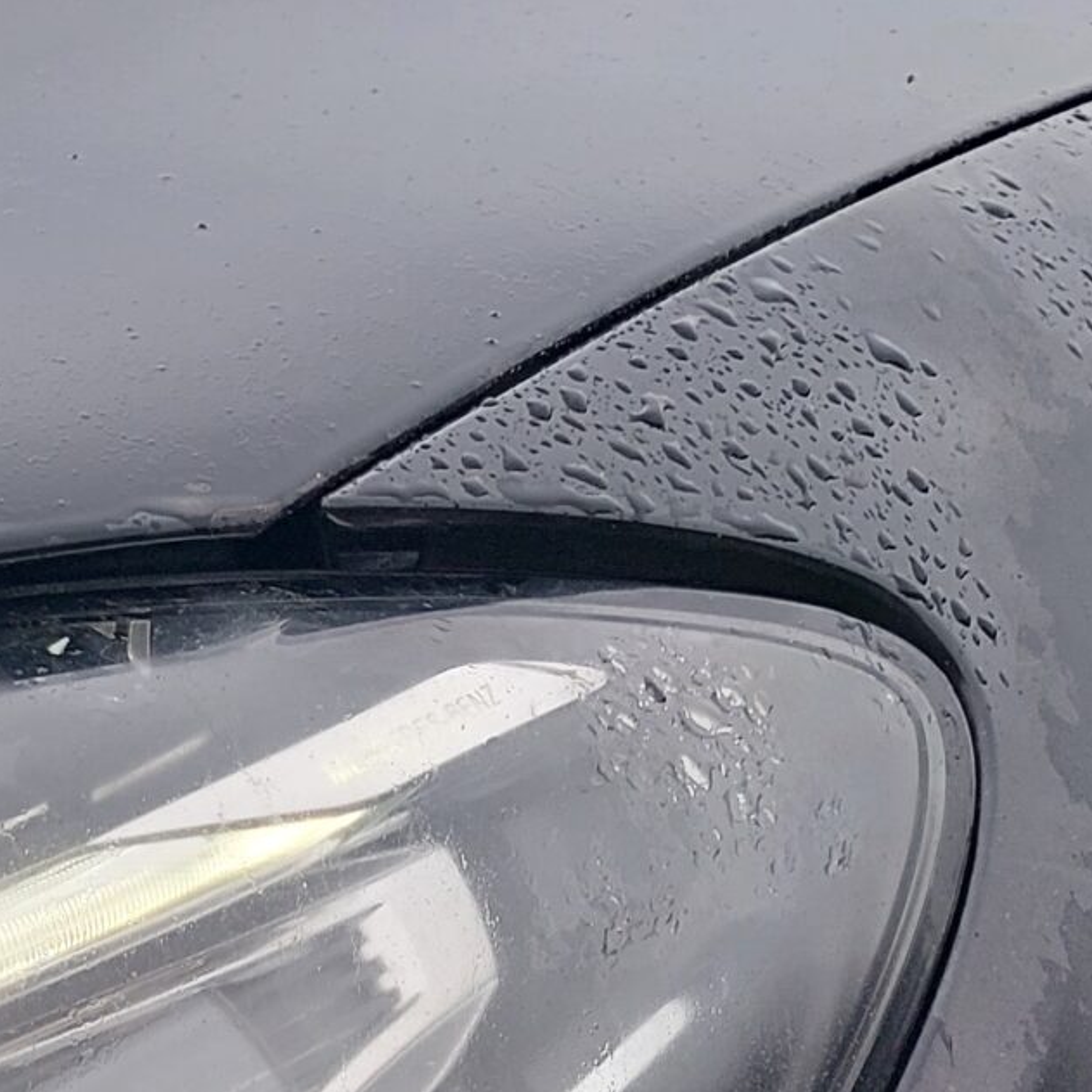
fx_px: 3069
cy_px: 1438
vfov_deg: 18.7
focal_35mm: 86
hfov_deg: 17.2
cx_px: -758
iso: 40
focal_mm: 5.23
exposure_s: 1/50
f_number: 1.8
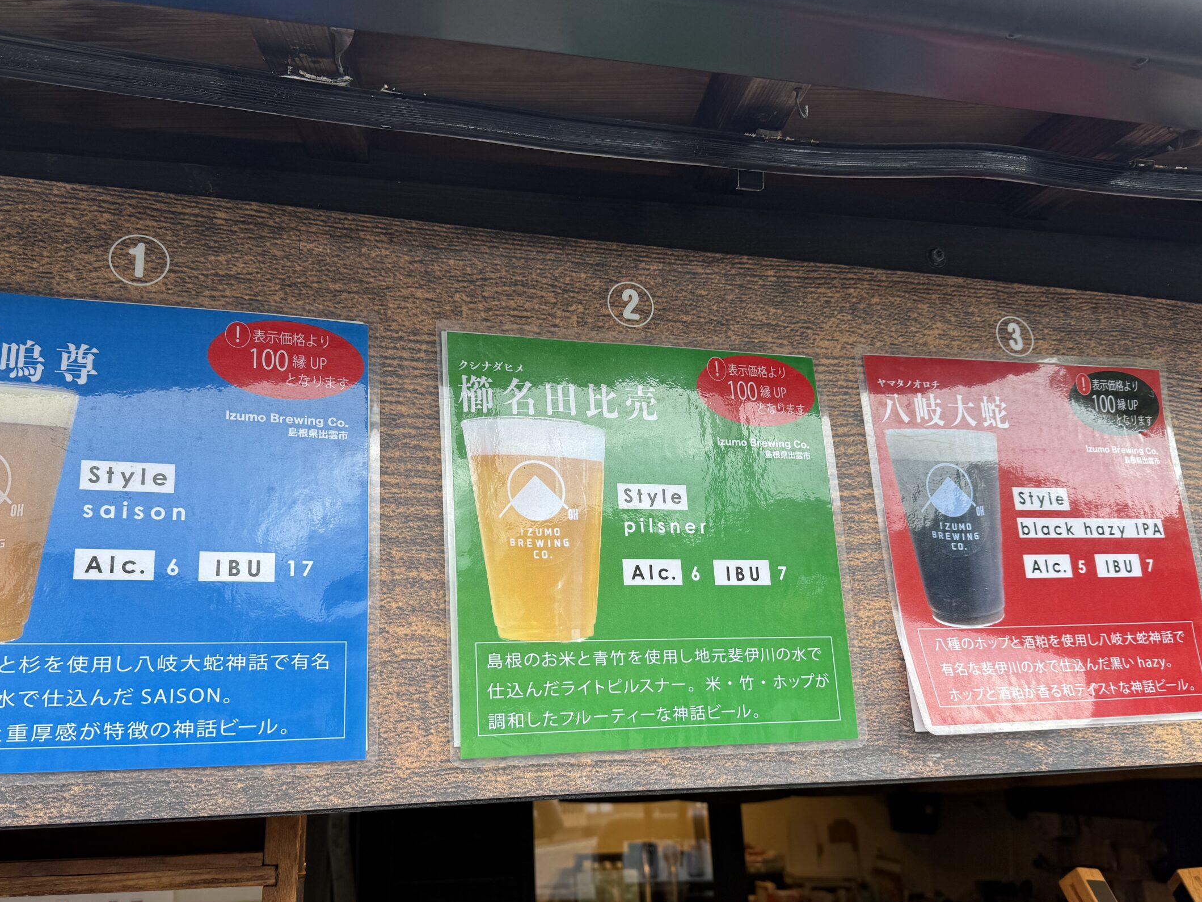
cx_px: 558
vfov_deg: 48.1
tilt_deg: +14.4
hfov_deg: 61.6
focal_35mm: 29
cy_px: 518
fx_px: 1007
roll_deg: +1.4
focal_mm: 6.76
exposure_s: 1/397
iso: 80
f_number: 1.78
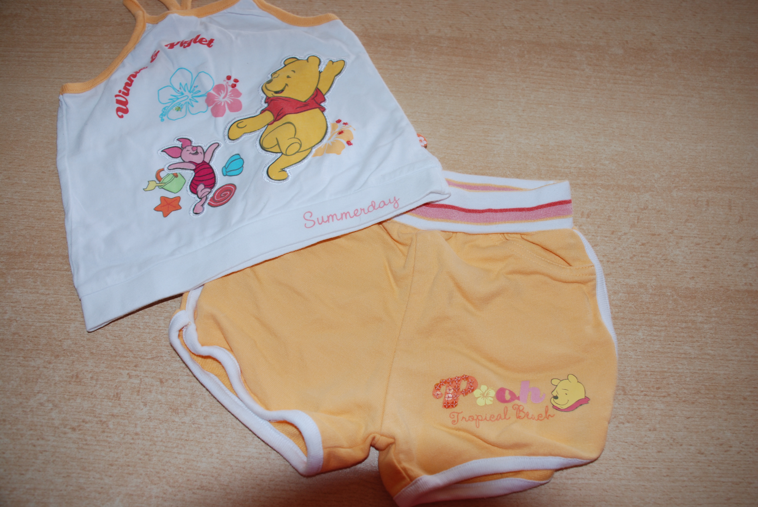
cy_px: 254
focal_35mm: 33
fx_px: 696
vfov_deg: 40.1
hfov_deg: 57.2
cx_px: 379
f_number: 3.8
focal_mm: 22
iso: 200
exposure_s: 1/60
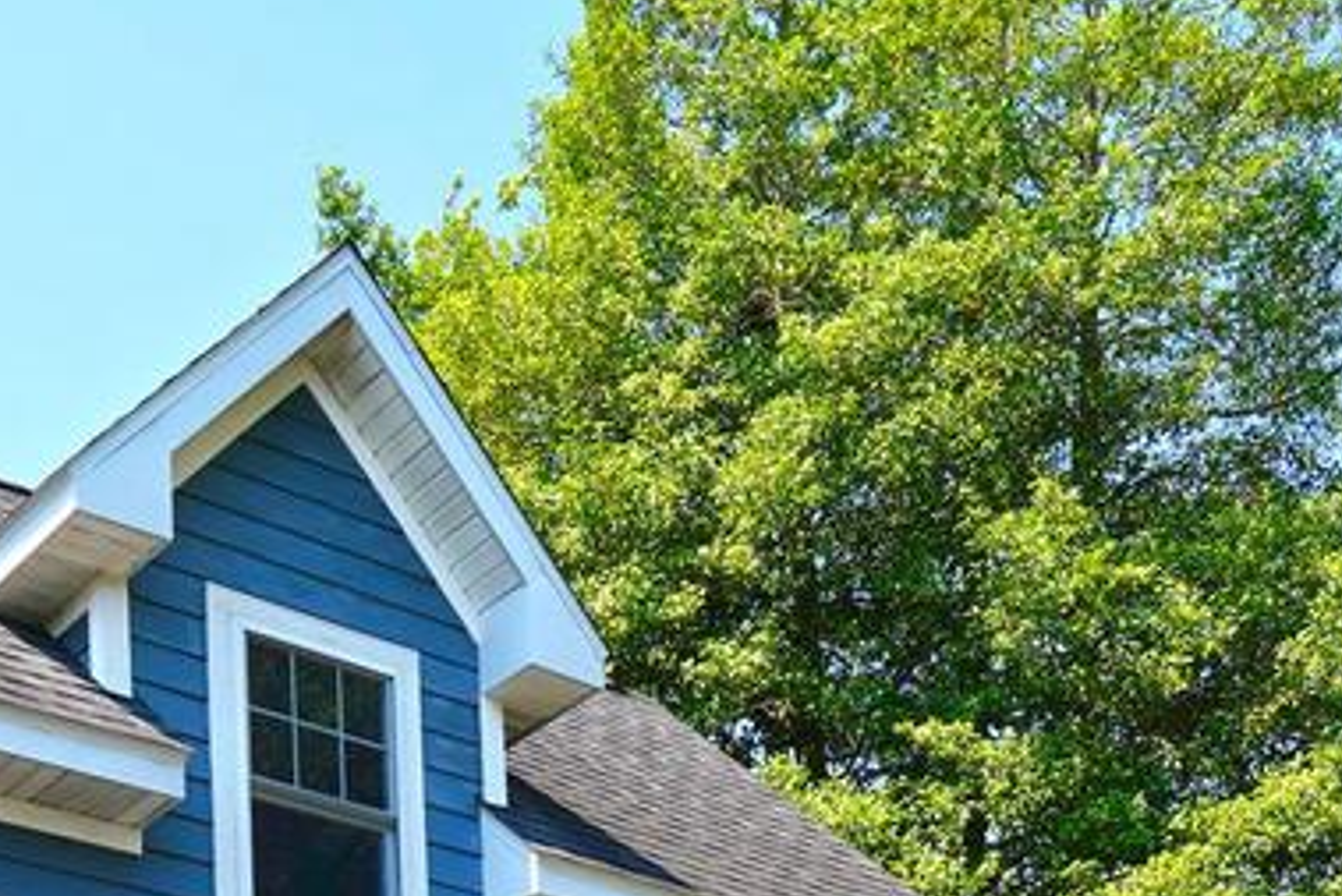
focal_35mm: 57
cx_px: 266
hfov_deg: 34.0
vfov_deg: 18.4
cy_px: 1640
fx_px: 2126
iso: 100
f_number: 6.3
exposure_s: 1/160
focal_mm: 10
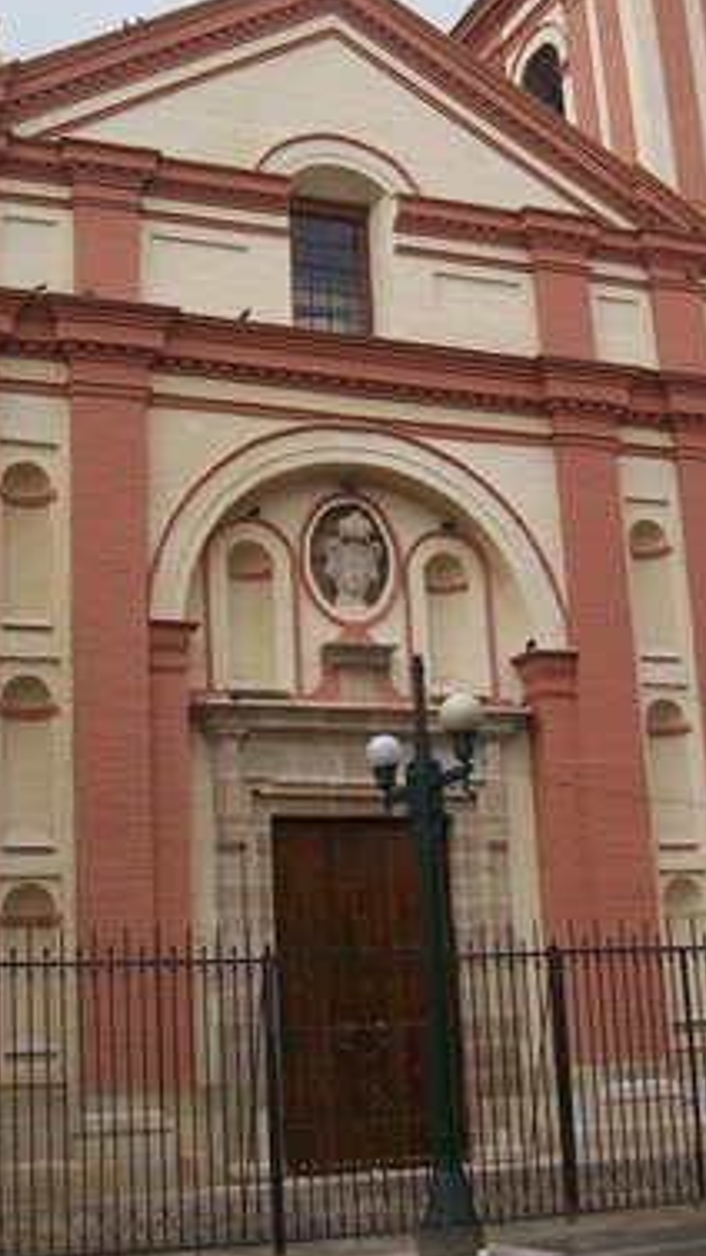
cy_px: 553
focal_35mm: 52
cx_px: 376
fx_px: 1731
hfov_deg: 23.0
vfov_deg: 39.8
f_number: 2.7
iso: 80
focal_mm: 6
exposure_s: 1/323
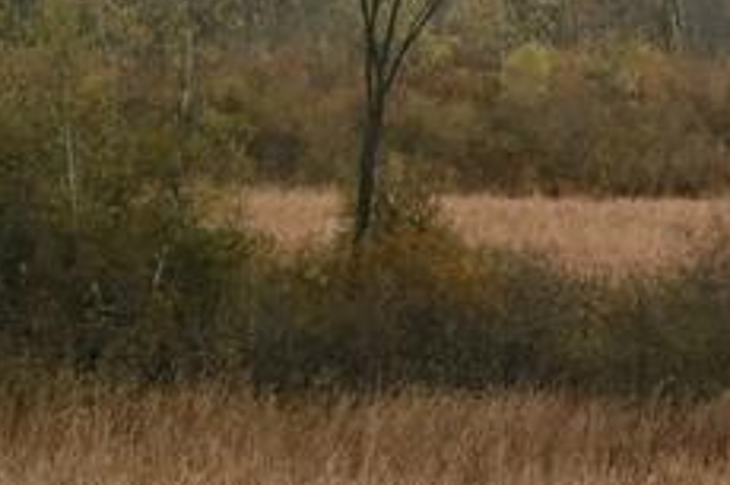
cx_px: 863
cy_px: 193
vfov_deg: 3.3
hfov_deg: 4.9
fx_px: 8470
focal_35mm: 418
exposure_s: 1/15
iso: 3200
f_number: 5
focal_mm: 99.8
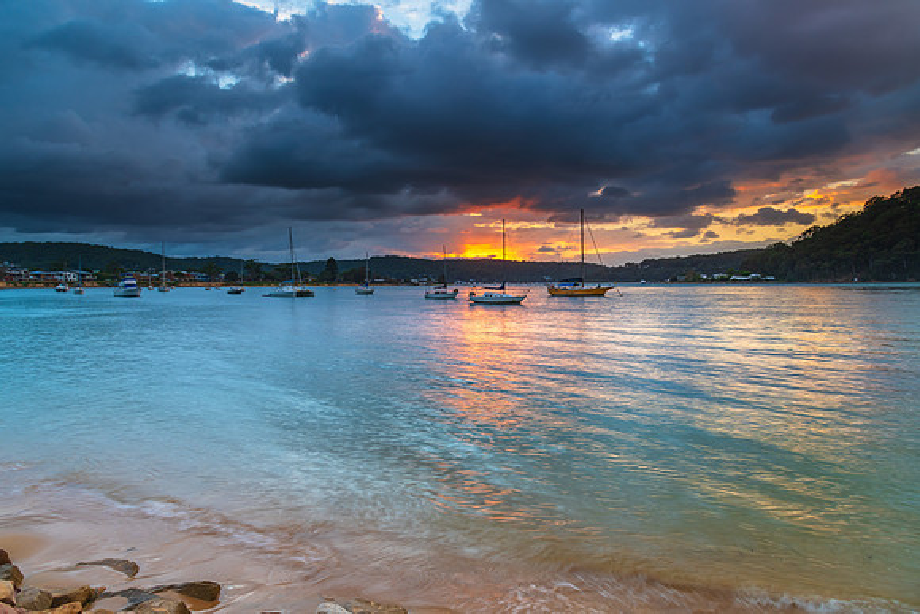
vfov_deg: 53.2
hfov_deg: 73.7
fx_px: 613
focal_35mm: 24
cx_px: 460
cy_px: 307
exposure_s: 1/3
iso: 100
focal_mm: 24
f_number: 9
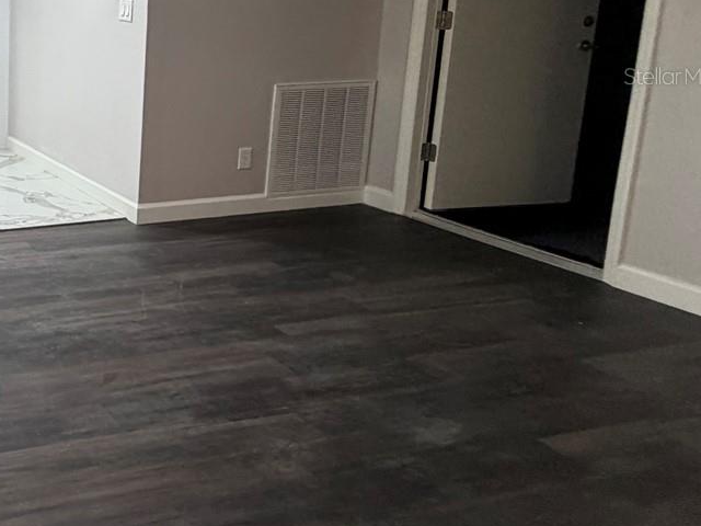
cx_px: -149
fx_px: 709
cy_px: 76
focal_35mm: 35
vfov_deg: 38.5
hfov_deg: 38.3
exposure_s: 1/120
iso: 200
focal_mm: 2.22
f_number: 2.2
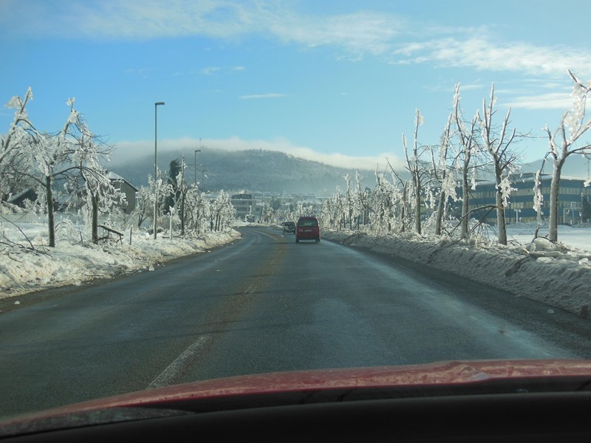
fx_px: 768
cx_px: 296
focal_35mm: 45
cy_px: 222
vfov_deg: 32.2
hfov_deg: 42.1
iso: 125
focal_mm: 8
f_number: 4.4
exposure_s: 1/640
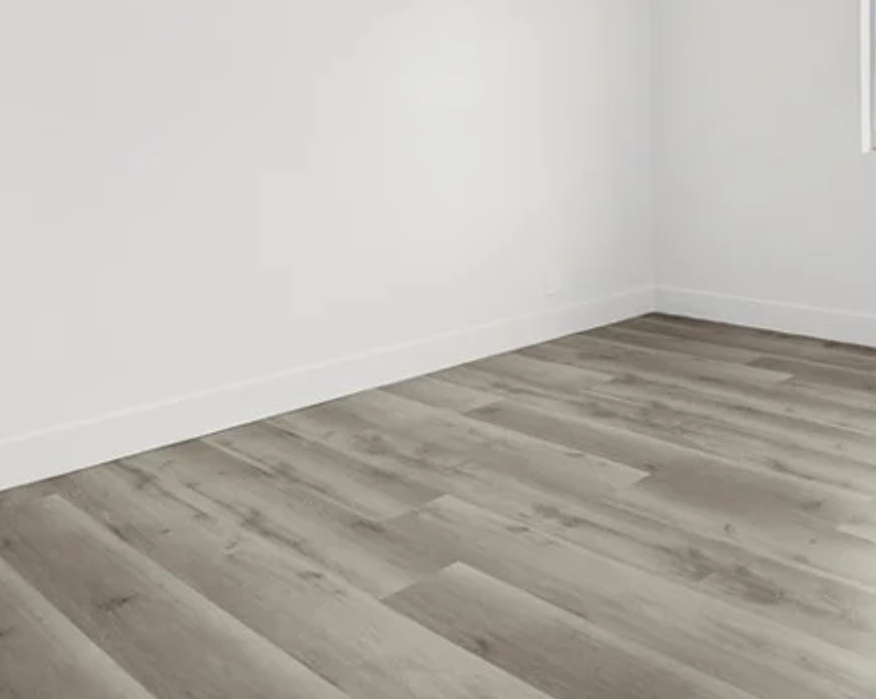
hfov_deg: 51.5
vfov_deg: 42.0
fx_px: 855
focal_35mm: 33
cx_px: 676
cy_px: 116
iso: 640
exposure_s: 1/400
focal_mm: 10
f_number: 7.1
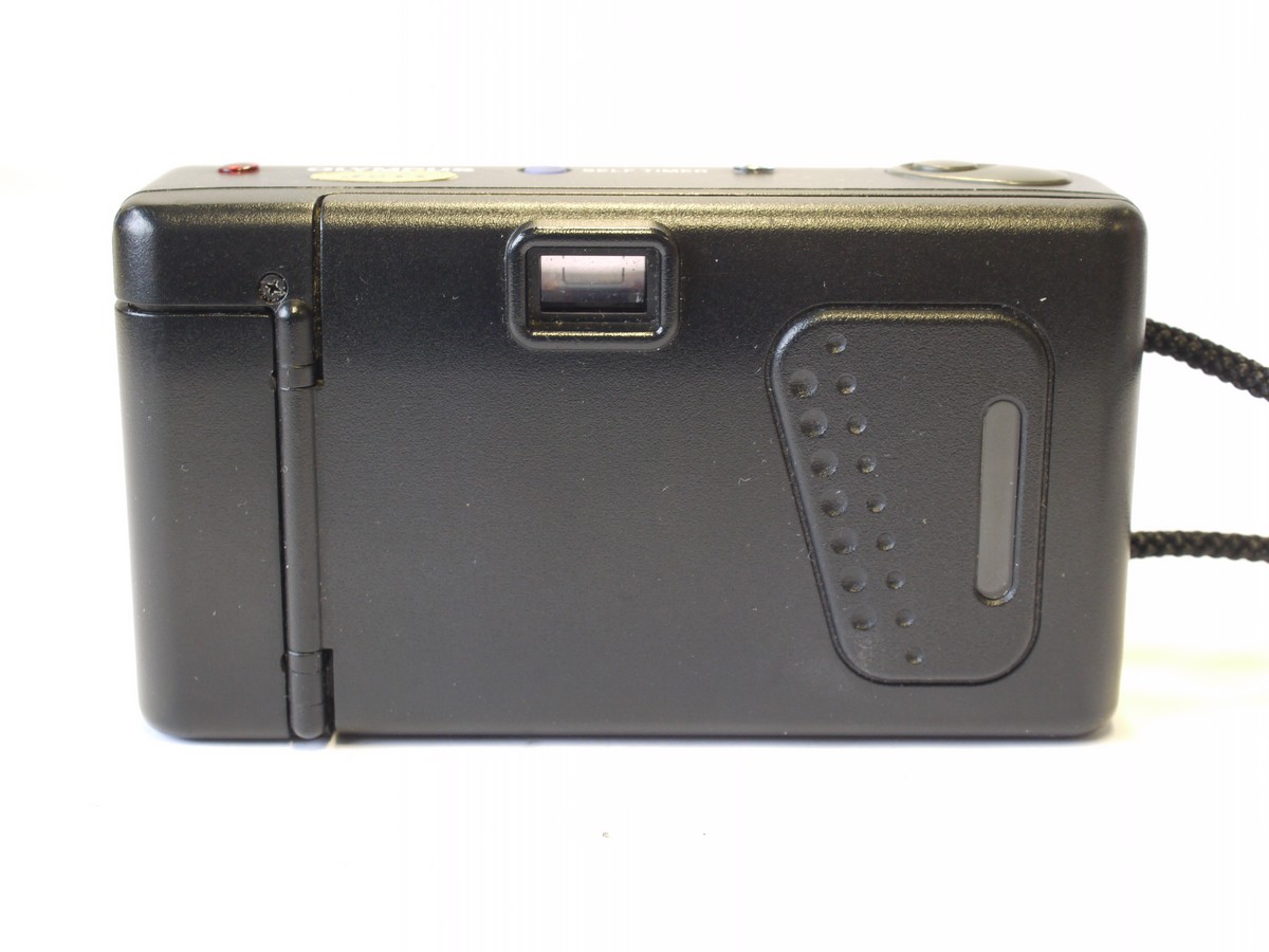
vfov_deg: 24.4
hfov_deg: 32.2
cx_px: 634
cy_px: 476
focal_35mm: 60
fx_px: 2200
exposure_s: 1/8
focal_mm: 30
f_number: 8
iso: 400
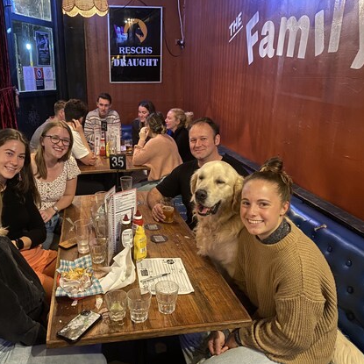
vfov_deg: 52.5
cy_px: 182
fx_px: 369
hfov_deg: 52.2
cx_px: 145
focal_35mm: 31
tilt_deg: -15.3
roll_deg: +0.1
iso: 400
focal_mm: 4.25
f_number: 1.8
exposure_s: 1/10
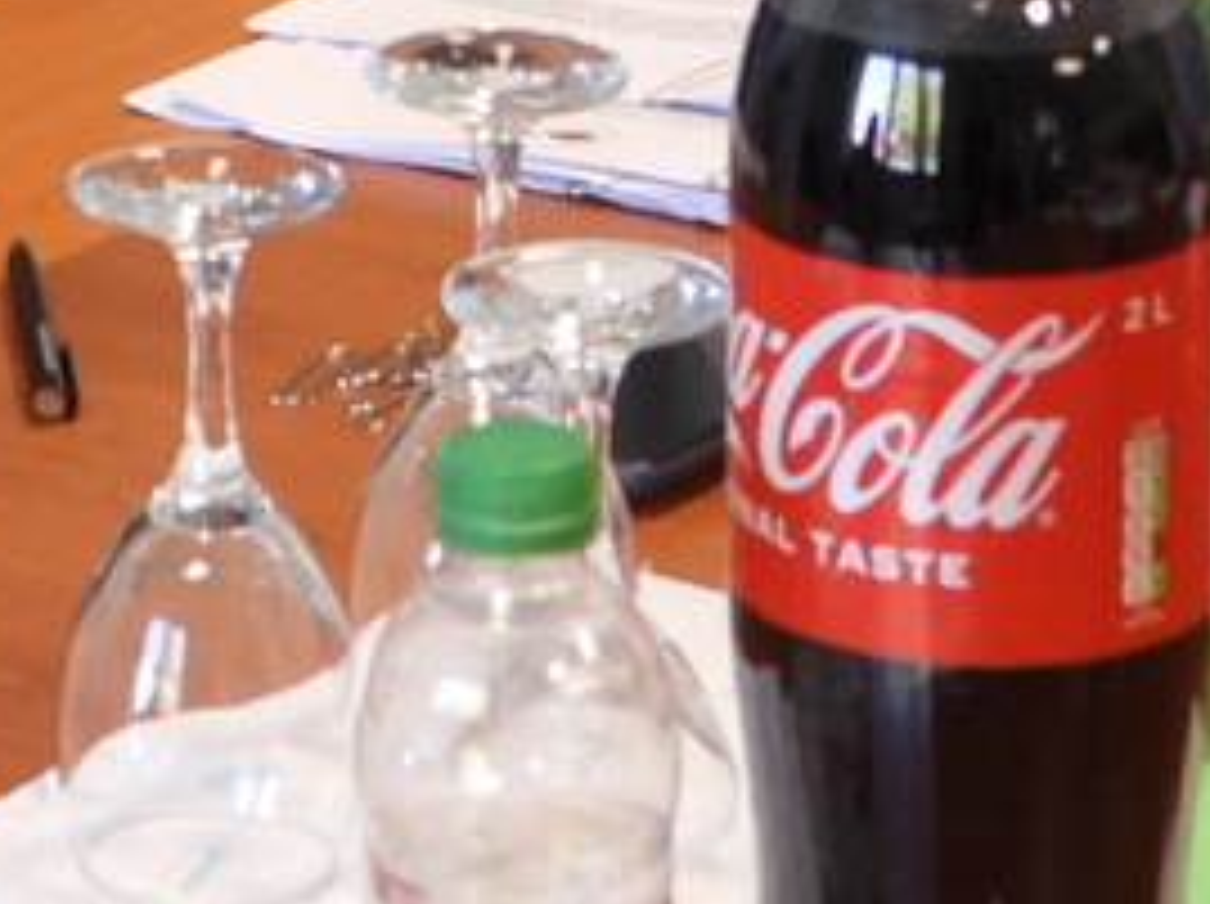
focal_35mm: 210
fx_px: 7331
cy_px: -1097
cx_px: -27
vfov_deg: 6.8
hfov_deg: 9.4
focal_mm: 8.5
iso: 280
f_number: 3.2
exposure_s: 1/30
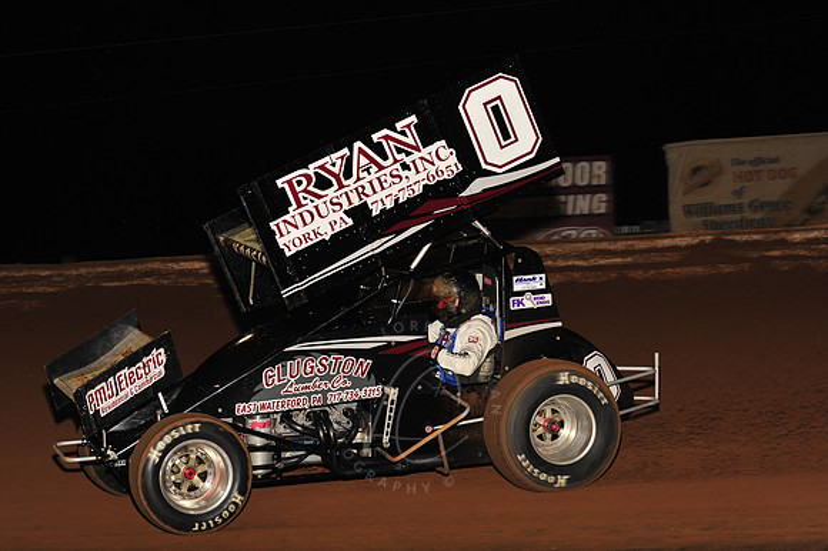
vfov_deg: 14.8
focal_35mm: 92
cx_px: 414
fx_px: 2115
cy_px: 276
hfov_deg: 22.2
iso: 1000
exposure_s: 1/320
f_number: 8
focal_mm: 92
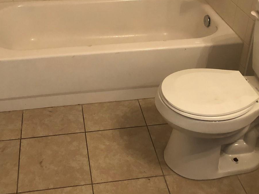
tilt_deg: -27.4
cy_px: 28
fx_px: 374
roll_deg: +1.2
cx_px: 110
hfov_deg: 38.1
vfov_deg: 28.2
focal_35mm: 50
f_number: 1.8
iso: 100
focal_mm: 3.99
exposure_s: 1/15
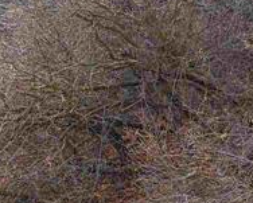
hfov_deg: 13.7
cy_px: 5
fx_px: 1035
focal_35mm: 138
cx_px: 253
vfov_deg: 11.1
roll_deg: -4.2
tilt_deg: +13.9
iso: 64
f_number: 1.6
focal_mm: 5.96
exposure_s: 1/1901
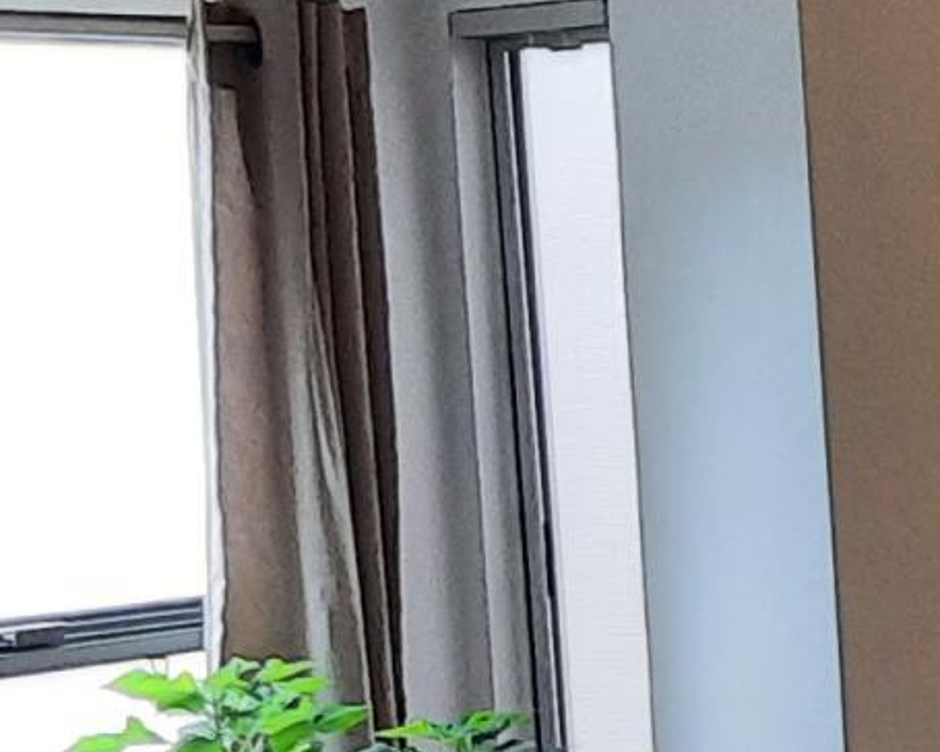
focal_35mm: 161
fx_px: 4479
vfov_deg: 9.5
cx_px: 1477
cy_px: 721
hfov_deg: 11.4
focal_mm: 4.6
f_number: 2
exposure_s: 1/60
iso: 400
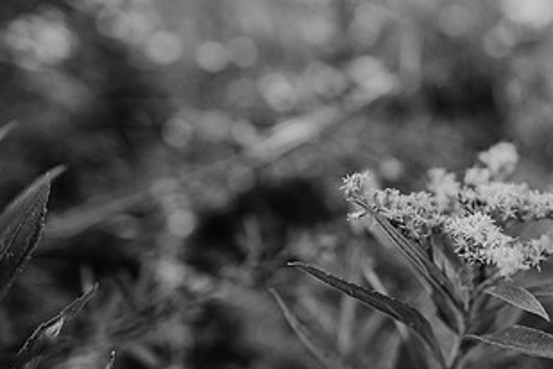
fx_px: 691
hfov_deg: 40.9
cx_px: 478
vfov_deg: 29.8
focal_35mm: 45
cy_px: 219
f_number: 2.5
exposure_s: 1/400
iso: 250
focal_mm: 24
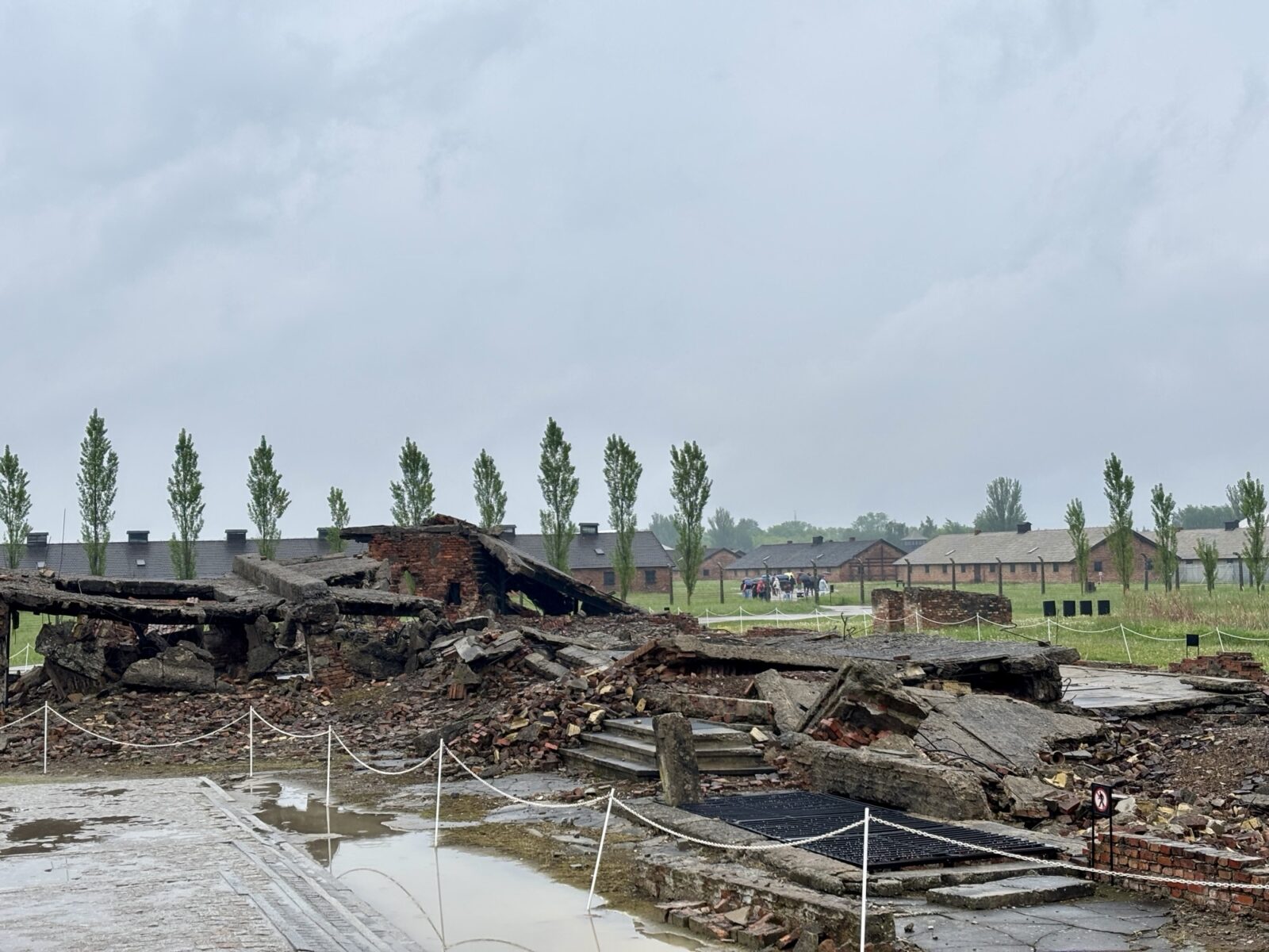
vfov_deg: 28.0
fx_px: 1906
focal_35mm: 52
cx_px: 634
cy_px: 476
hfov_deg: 36.8
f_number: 1.6
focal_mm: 5.96
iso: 32
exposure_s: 1/903
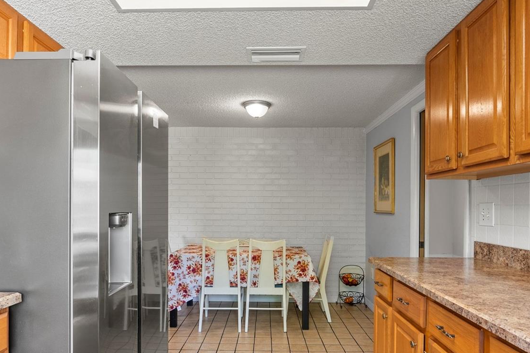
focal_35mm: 23
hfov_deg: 76.1
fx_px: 339
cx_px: 257
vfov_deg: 55.0
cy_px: 199
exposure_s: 1/3
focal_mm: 16
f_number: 8
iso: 640
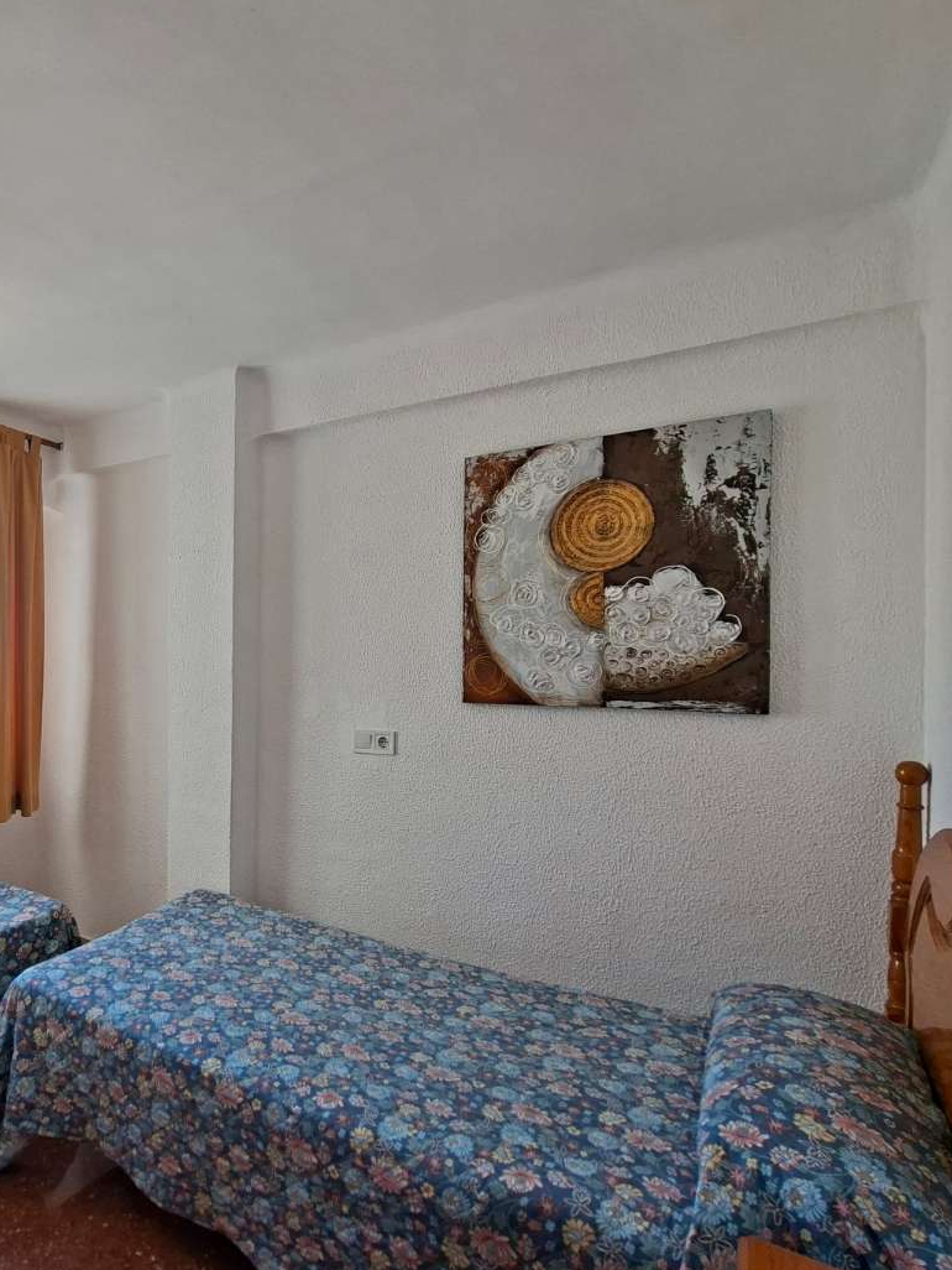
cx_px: 209
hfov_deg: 63.6
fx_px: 696
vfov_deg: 84.6
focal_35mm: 19
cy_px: 665
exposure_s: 1/120
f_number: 2.2
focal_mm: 1.74
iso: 40
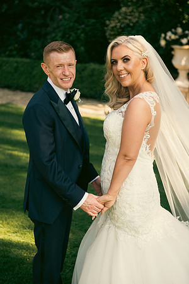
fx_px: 551
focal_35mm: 70
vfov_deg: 28.8
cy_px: 142
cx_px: 94
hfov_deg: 19.5
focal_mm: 70
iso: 200
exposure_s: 1/400
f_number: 3.5
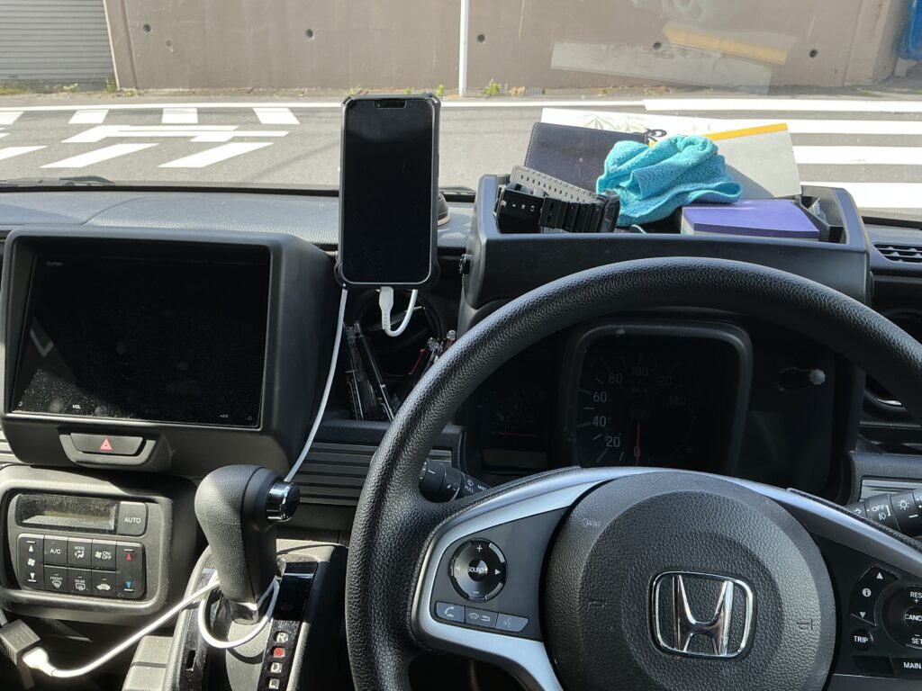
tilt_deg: -28.1
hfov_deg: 63.4
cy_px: 346
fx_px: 746
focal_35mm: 28
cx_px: 461
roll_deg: -0.8
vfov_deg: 49.7
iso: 20
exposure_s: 1/120
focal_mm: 3
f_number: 1.8
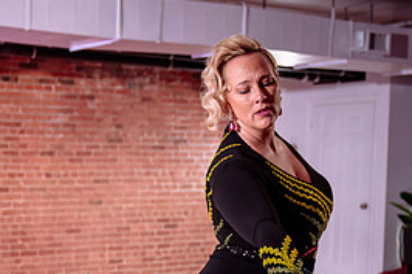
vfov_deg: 16.7
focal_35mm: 80
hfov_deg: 24.7
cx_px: 44
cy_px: 275
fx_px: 915
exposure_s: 1/320
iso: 1250
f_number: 2.8
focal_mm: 35
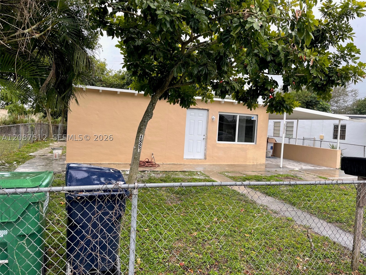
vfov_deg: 53.1
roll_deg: -4.1
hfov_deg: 67.3
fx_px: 275
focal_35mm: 26
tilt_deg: -1.0
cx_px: 183
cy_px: 138
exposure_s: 1/164
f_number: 1.6
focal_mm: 5.1
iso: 32
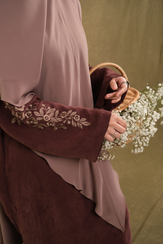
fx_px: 238
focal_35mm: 35
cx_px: 82
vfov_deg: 54.4
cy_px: 122
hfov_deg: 37.9
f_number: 3.6
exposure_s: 1/125
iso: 160
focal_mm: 23
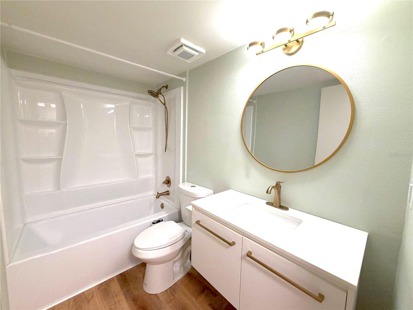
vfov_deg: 85.7
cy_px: 155
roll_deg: -1.2
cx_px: 206
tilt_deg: -5.8
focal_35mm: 14
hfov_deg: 102.1
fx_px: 167
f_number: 2.2
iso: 200
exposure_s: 1/60
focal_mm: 2.22
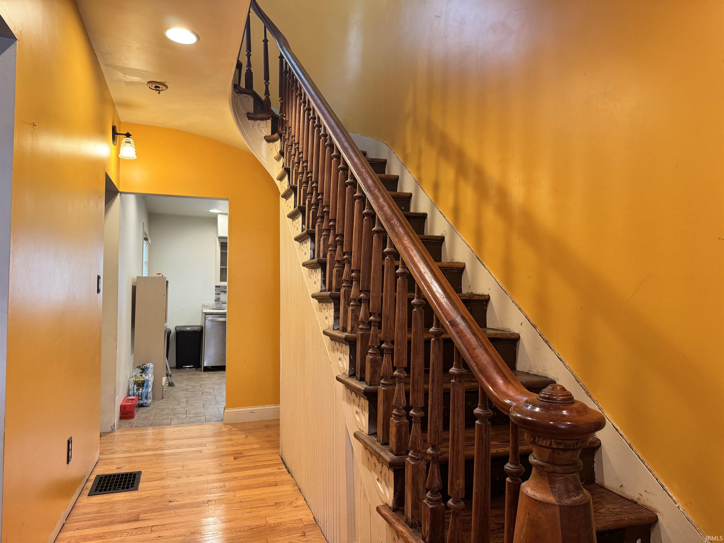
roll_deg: -0.9
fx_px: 502
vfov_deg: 56.8
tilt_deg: +1.8
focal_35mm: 24
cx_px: 362
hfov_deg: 71.6
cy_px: 272
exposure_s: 1/60
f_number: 1.78
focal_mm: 6.76
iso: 200
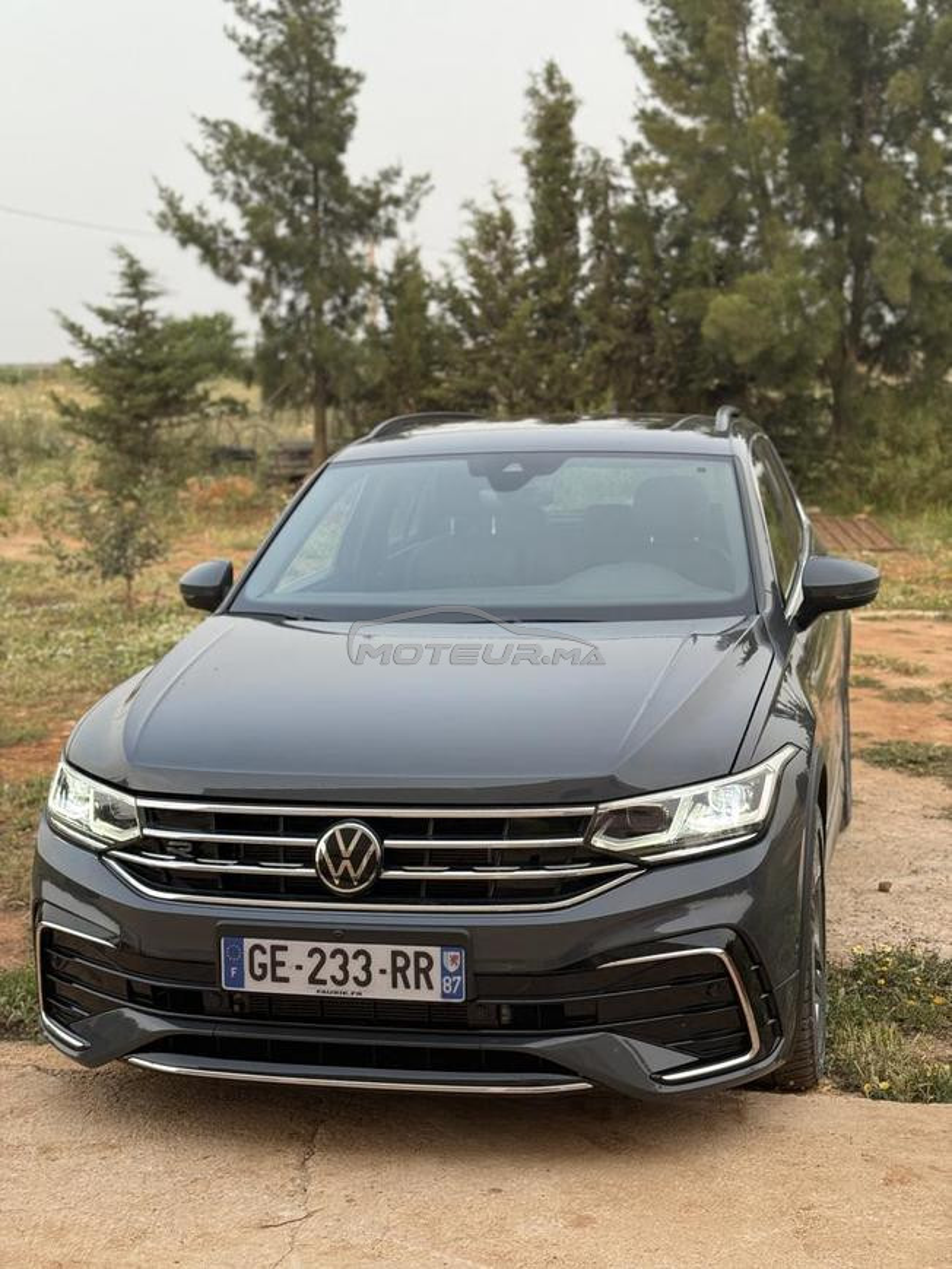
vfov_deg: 39.7
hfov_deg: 30.3
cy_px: 634
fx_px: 1760
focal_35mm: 48
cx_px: 476
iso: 50
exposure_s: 1/100
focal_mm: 6.76
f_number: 1.78
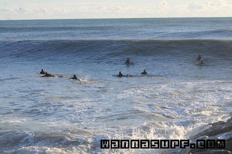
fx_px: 676
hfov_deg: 19.5
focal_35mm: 105
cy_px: 77
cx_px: 116
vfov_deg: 13.0
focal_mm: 70
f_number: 9
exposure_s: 1/500
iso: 360
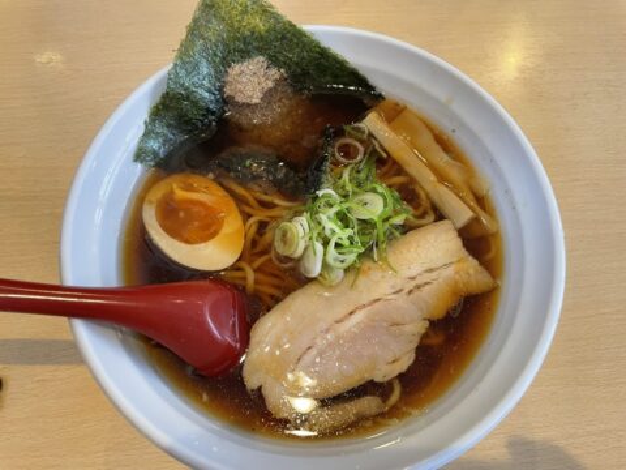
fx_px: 470
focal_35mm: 26
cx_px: 313
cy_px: 235
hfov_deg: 67.3
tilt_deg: -67.8
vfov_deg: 53.1
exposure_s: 1/76
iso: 125
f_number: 1.6
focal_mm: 4.2
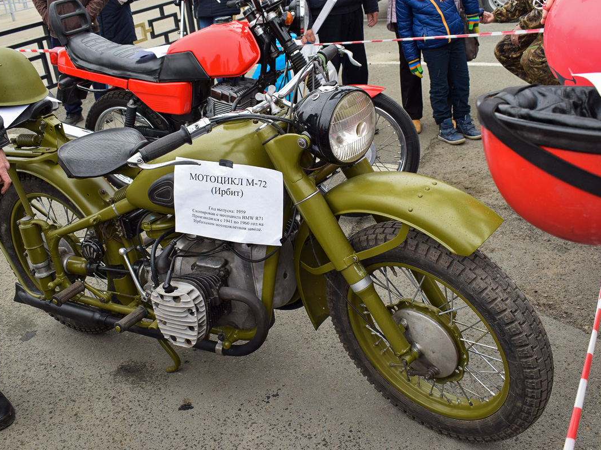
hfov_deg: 49.5
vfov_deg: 38.1
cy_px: 225
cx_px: 289
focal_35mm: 38
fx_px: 652
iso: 400
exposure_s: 1/250
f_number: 8
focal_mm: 23
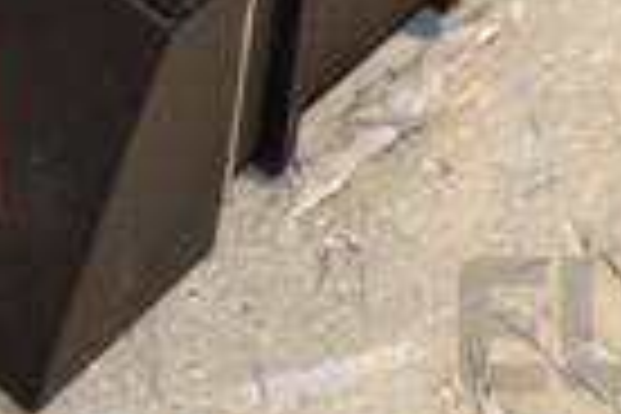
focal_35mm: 683
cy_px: -274
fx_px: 11784
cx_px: 374
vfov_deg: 2.0
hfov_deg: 3.0
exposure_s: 1/200
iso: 800
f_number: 8
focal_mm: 105
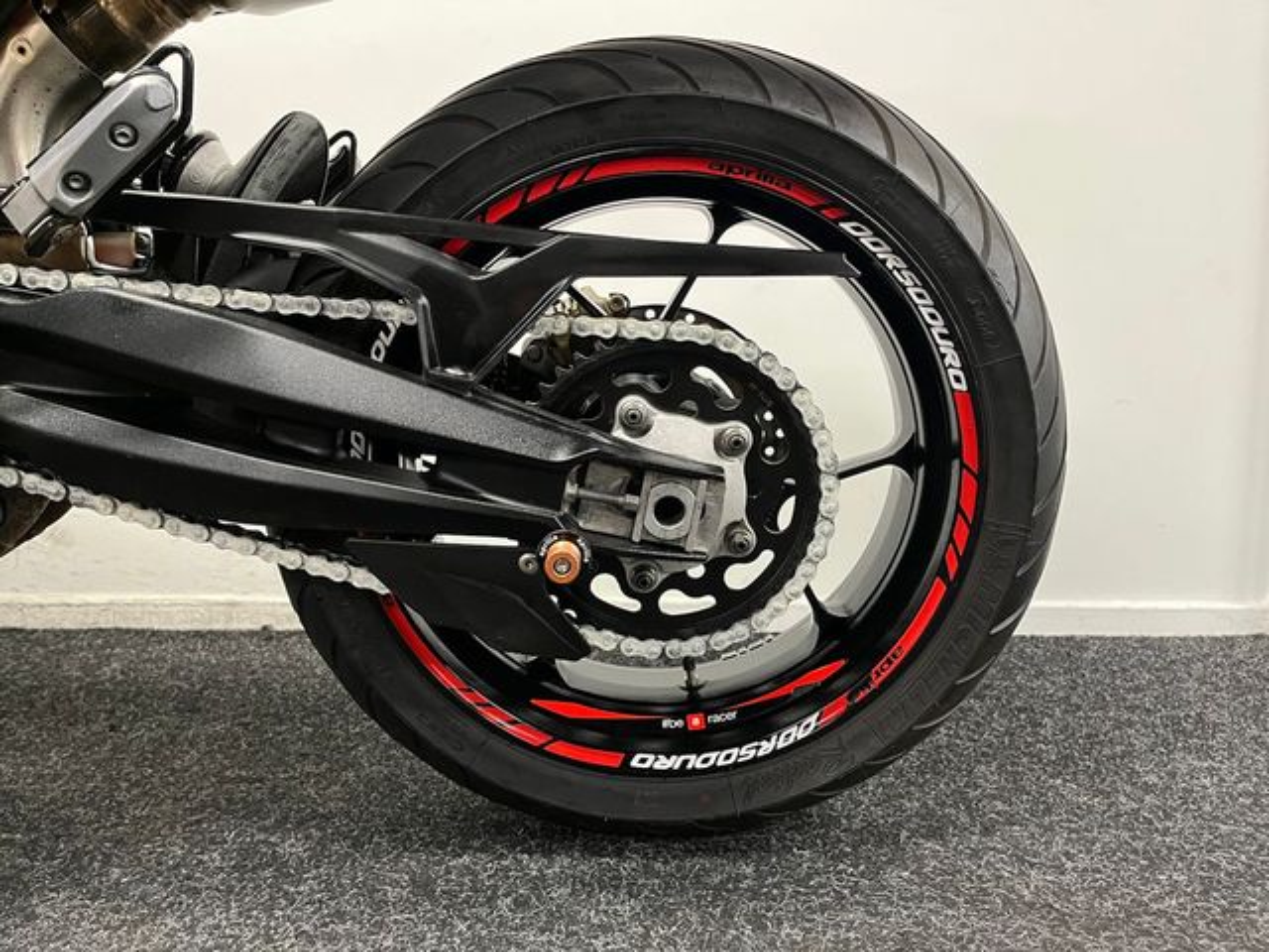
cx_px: 634
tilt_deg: -5.9
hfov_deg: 67.3
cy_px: 476
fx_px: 953
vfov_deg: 53.1
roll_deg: -0.3
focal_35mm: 26
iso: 320
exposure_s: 1/50
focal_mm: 5.1
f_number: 1.6
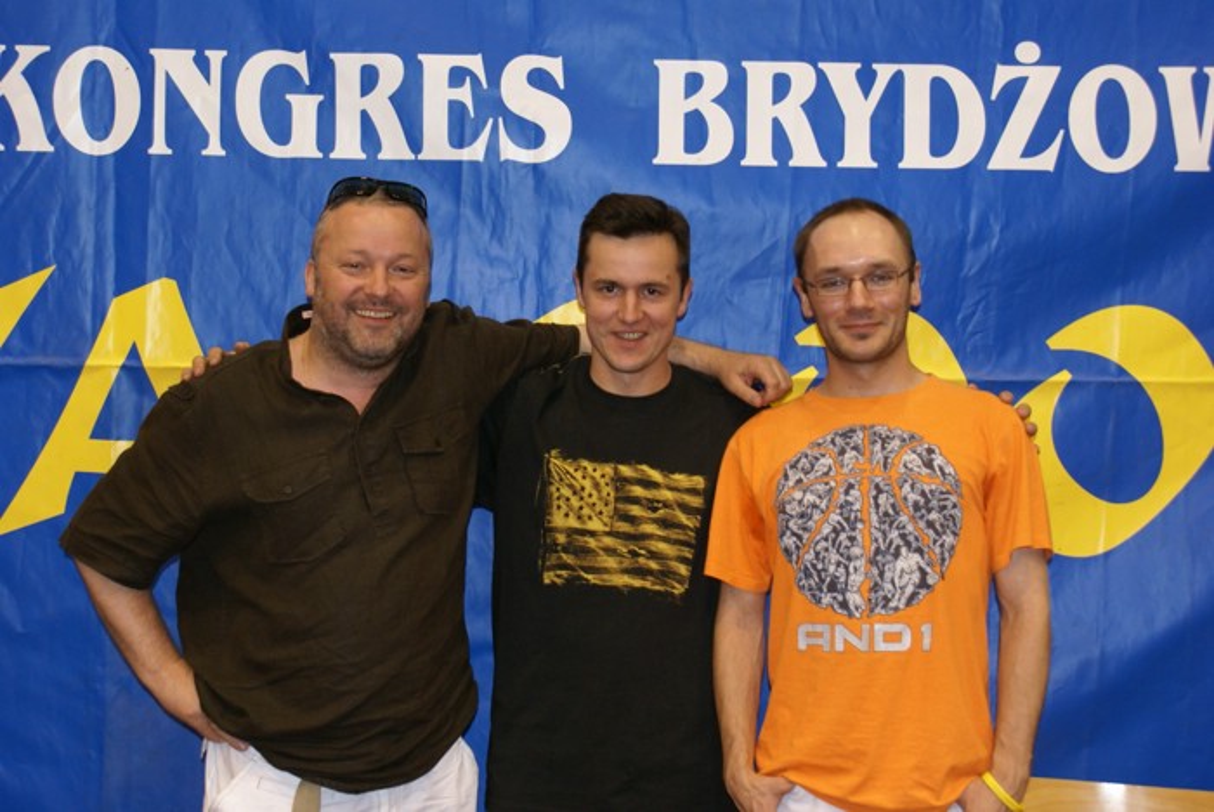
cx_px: 607
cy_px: 406
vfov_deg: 22.7
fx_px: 2025
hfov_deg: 33.4
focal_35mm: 60
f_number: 5.6
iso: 400
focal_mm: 40
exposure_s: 1/30
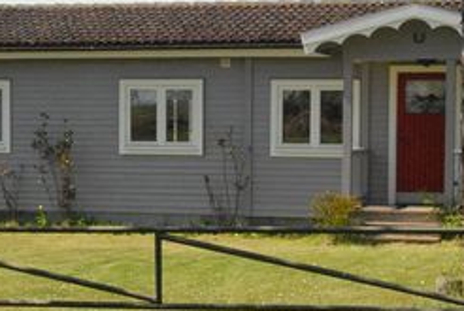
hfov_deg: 17.4
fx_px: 1511
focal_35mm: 117
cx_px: 192
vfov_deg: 11.8
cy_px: 162
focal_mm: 32
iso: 1250
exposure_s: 1/750
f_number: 14
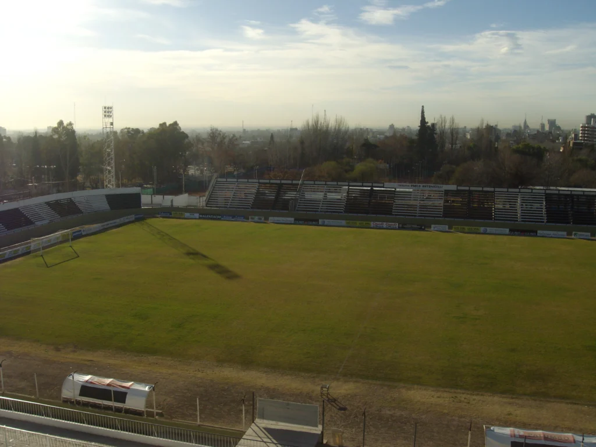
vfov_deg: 39.7
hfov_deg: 51.4
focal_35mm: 36
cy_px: 224
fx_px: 620
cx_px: 298
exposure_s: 1/800
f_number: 4.8
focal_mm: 6
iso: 80
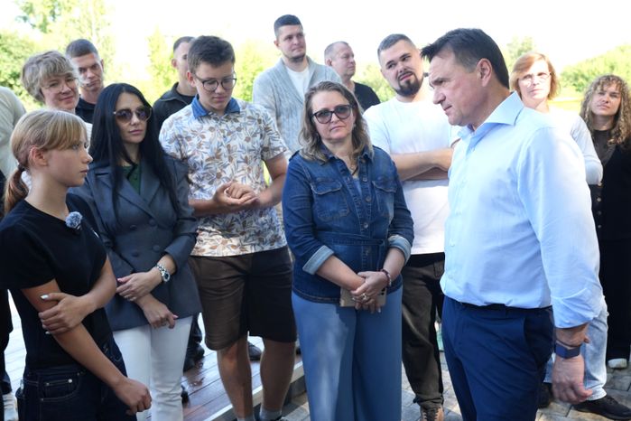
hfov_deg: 53.1
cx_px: 316
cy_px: 210
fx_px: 631
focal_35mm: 36
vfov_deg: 36.9
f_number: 6.3
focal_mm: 36
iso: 500
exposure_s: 1/125
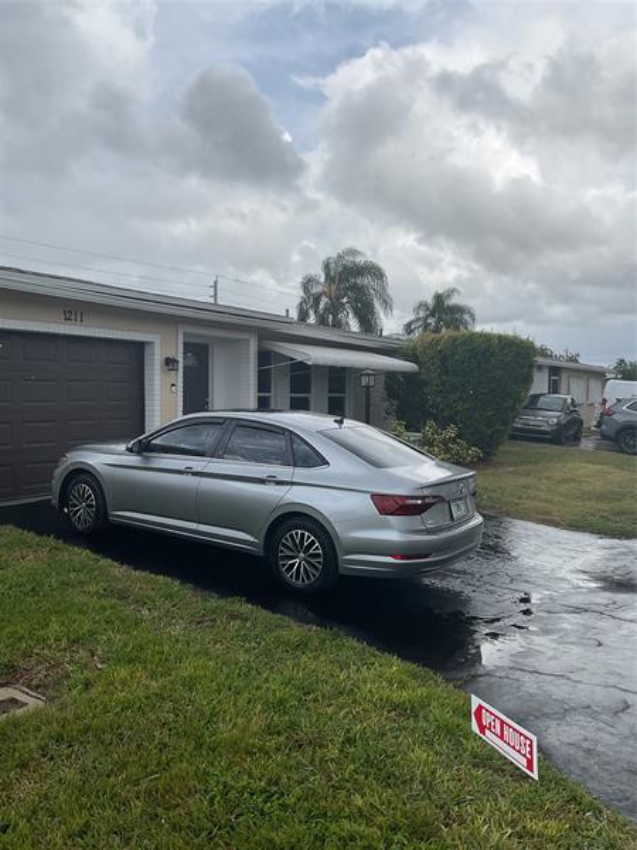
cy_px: 425
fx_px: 712
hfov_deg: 48.2
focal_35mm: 29
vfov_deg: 61.7
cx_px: 318
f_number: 1.8
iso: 16
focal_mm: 3
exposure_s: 1/1848
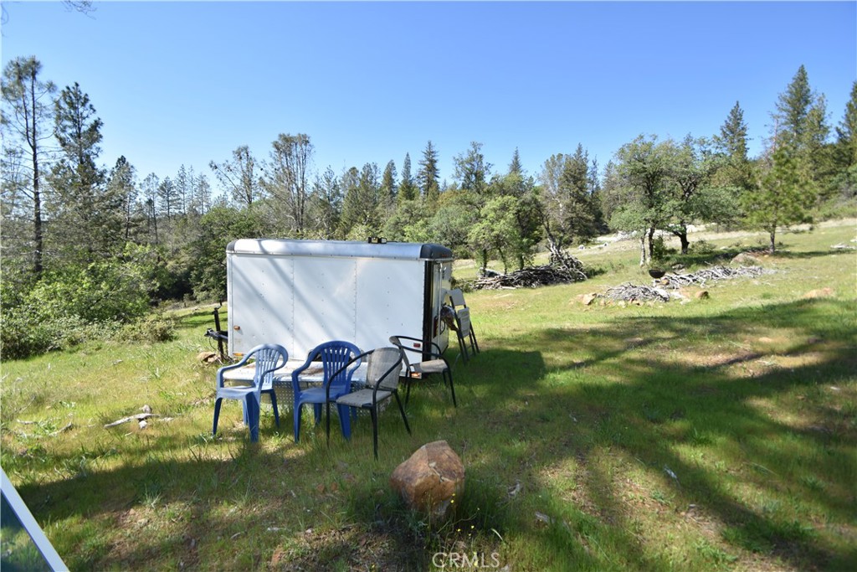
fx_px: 357
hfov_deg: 100.4
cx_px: 428
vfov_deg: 77.3
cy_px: 286
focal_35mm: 15
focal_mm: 10
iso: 100
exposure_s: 1/250
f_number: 6.3
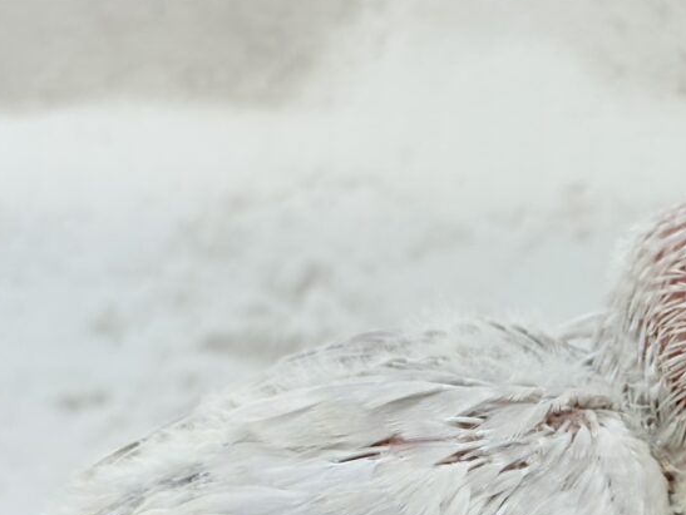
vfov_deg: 13.0
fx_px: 2261
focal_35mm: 114
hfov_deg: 17.1
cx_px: 559
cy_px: 355
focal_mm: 5.96
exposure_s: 1/100
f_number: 1.6
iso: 64
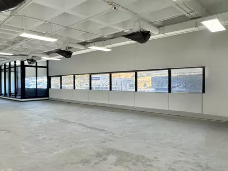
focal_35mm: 26
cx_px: 59
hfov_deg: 63.7
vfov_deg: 53.0
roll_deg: +0.3
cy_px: 85
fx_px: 171
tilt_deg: -0.3
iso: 64
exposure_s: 1/100
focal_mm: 2.22
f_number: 2.2
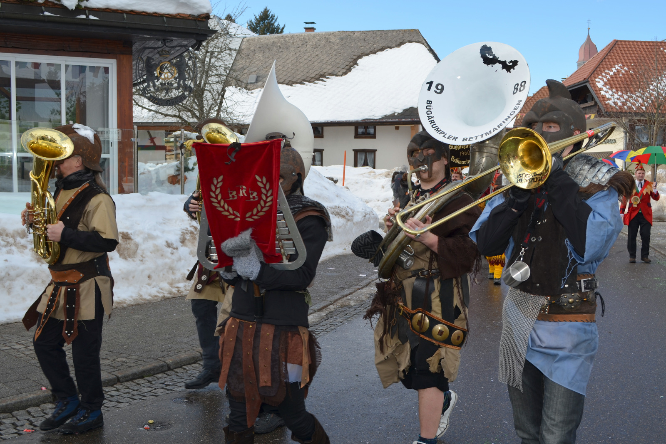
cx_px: 333
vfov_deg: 34.2
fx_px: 722
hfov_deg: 49.5
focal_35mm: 39
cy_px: 222
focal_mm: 26
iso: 100
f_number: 8
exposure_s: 1/200
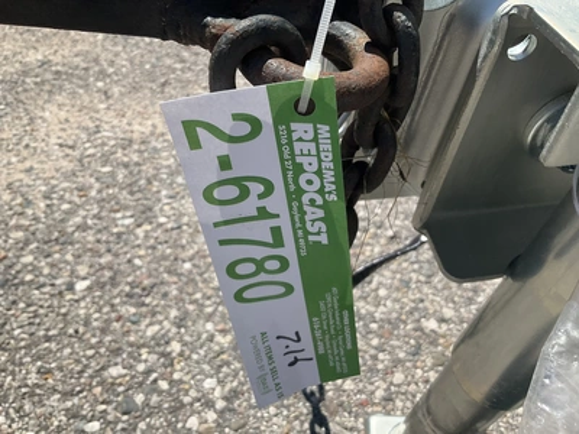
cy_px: 217
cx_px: 290
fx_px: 485
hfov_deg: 61.7
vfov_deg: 48.2
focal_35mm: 29
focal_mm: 3
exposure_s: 1/2058
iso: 25
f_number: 1.8
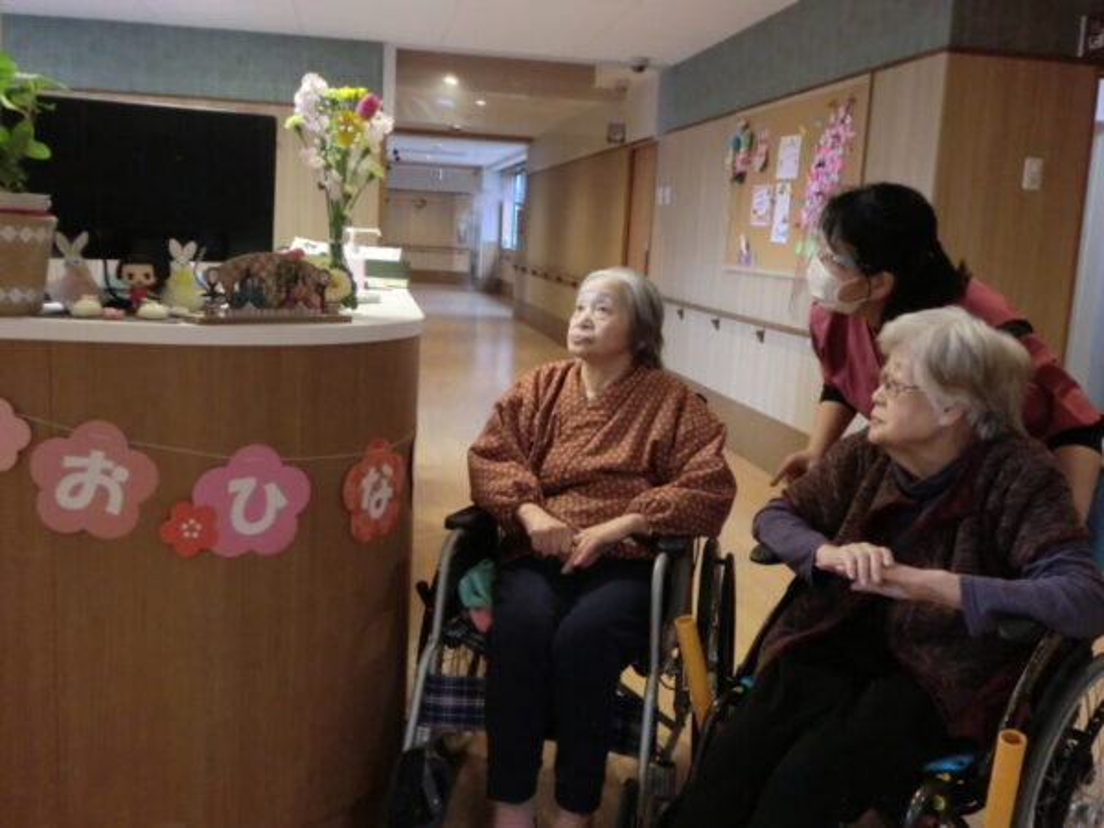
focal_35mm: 36
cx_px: 552
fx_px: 1148
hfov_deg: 51.4
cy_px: 414
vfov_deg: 39.7
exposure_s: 1/60
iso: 400
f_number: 3
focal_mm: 6.58
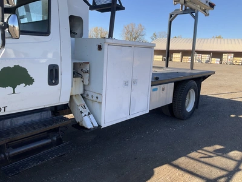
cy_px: 91
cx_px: 121
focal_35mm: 29
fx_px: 203
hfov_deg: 61.7
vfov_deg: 48.2
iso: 25
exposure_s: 1/829
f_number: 1.8
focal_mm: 3
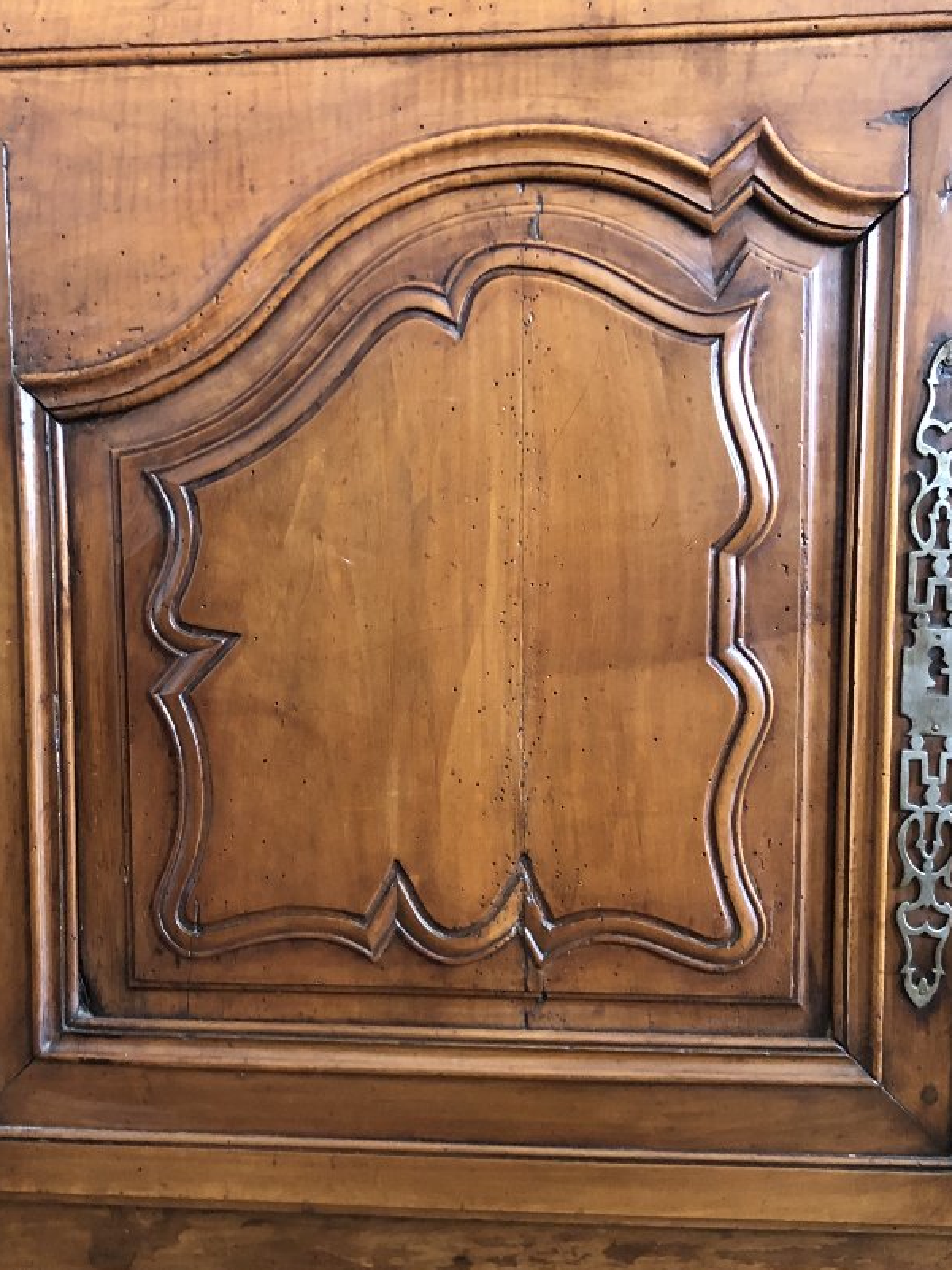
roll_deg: +1.4
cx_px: 328
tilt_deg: -5.3
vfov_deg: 44.6
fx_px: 1540
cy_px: 748
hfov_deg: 34.1
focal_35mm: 42
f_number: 1.8
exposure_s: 1/11
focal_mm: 4
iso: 100
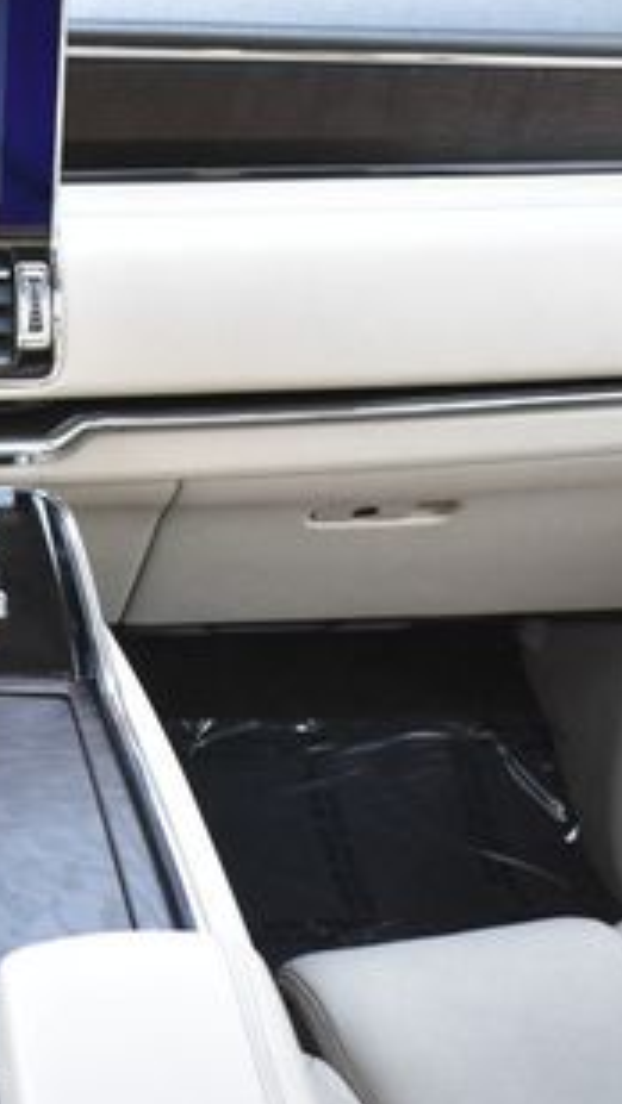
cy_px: 565
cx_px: -161
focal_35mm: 65
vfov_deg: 32.3
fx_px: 1904
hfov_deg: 17.5
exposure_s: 1/60
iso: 1100
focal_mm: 20
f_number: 3.5
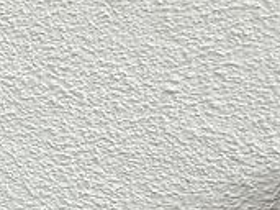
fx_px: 679
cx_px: -527
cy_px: 176
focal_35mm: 84
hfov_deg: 12.1
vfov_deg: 17.4
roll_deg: -2.1
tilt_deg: -21.3
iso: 50
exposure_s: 1/709
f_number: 2.2
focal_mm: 2.22
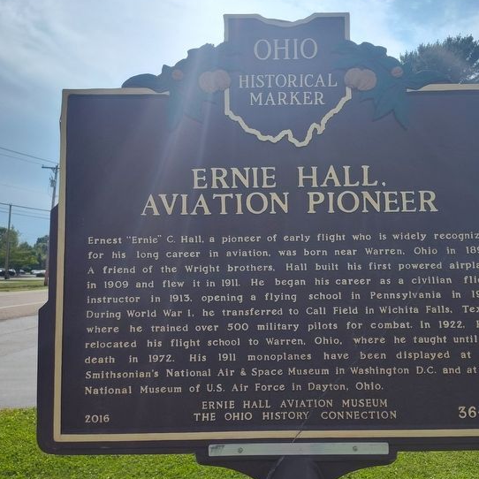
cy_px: 239
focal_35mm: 30
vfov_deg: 54.0
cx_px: 282
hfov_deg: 53.7
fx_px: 470
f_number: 1.8
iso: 100
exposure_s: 1/2455
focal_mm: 5.56
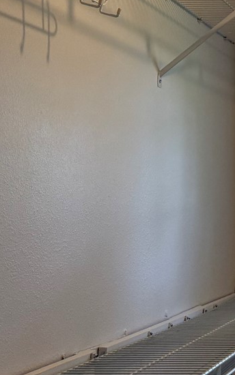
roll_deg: +0.5
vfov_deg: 27.8
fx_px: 758
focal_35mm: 74
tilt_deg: +0.4
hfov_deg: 14.0
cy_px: 186
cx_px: 512
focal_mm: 6.76
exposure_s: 1/193
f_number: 1.78
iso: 200
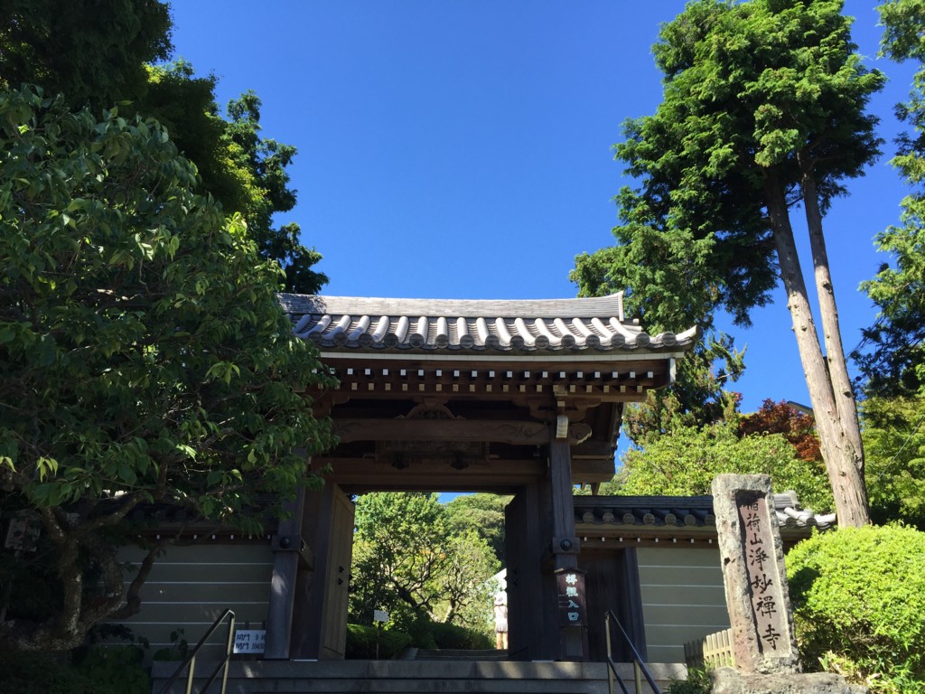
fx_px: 775
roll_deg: -1.7
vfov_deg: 48.2
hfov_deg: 61.7
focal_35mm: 29
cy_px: 347
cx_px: 462
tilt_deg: +27.0
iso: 32
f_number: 2.2
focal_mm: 4.15
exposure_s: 1/565
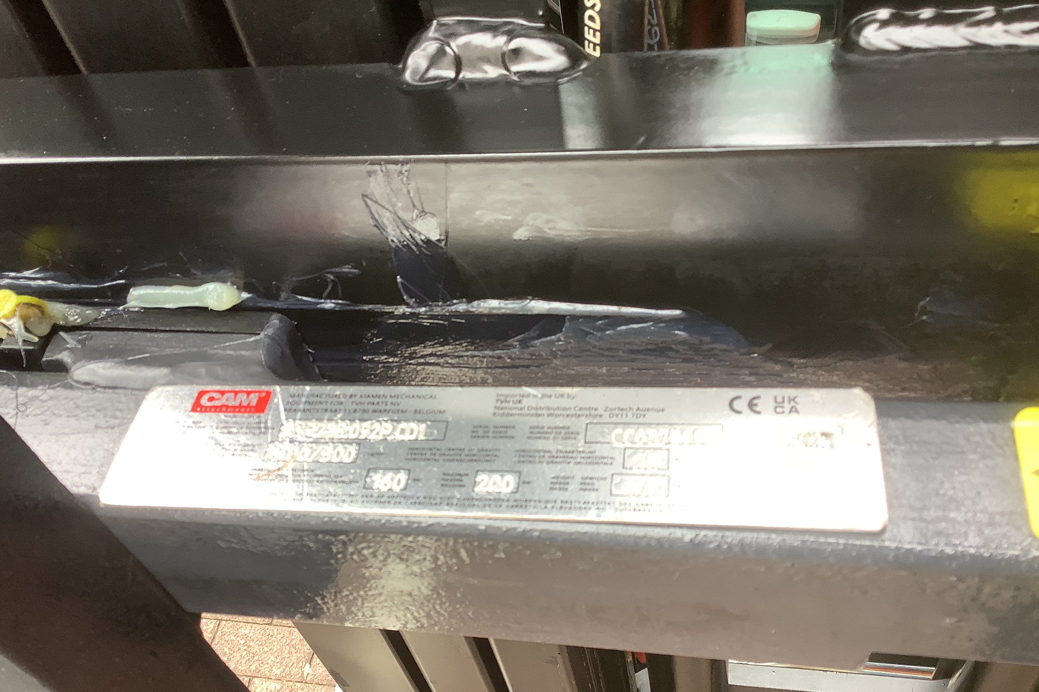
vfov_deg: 39.9
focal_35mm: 33
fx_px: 952
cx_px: 524
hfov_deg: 57.2
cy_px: 371
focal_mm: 3.3
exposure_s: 1/50
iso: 50
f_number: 2.4
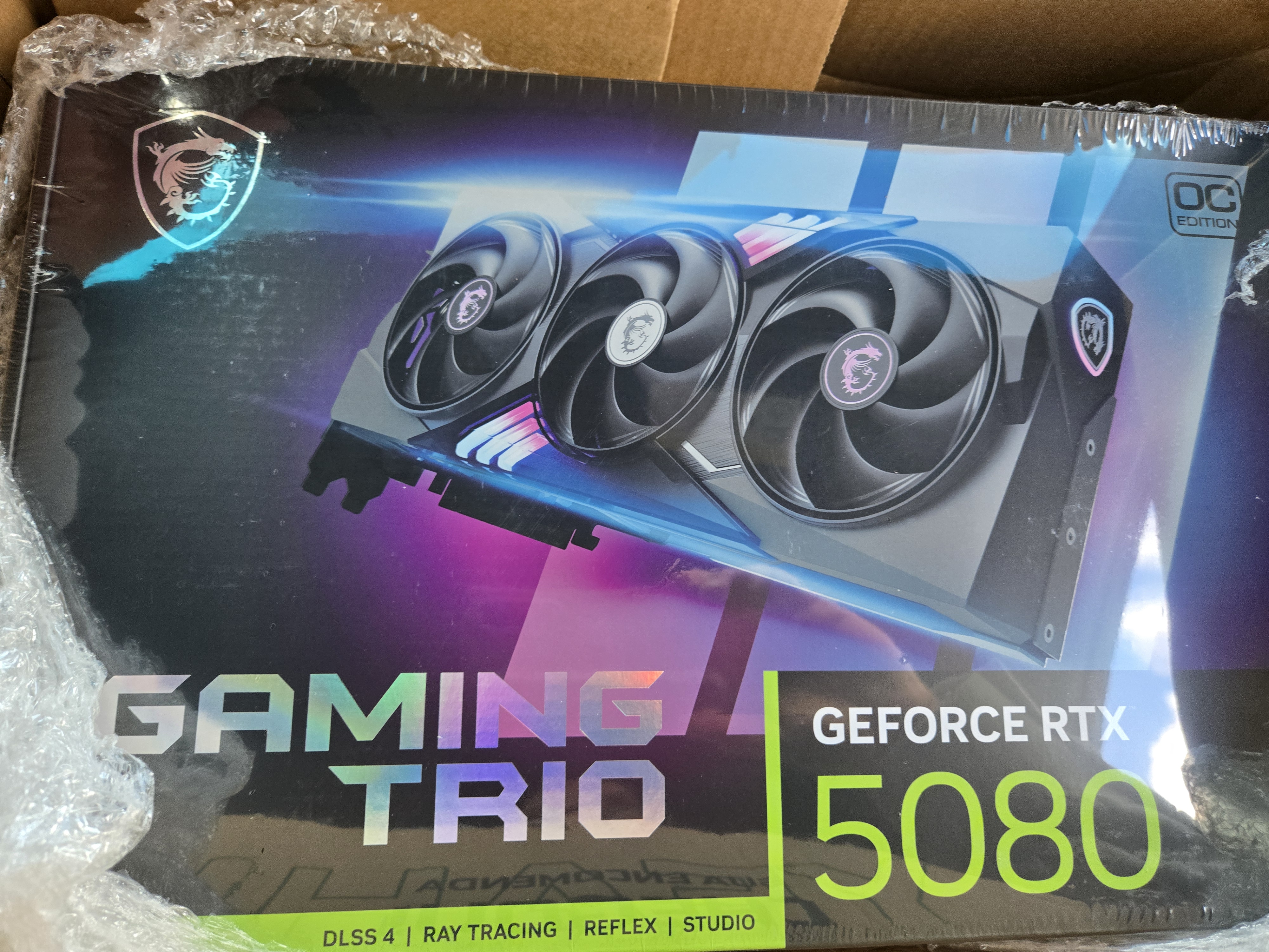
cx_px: 634
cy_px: 476
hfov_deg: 73.9
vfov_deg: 58.9
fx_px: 843
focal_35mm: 23
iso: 160
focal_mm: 5.4
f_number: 1.8
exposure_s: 1/180
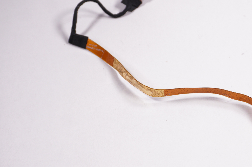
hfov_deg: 25.6
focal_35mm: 77
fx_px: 538
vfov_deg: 17.7
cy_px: 104
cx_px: 224
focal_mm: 26
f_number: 5.6
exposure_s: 1/250
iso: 320
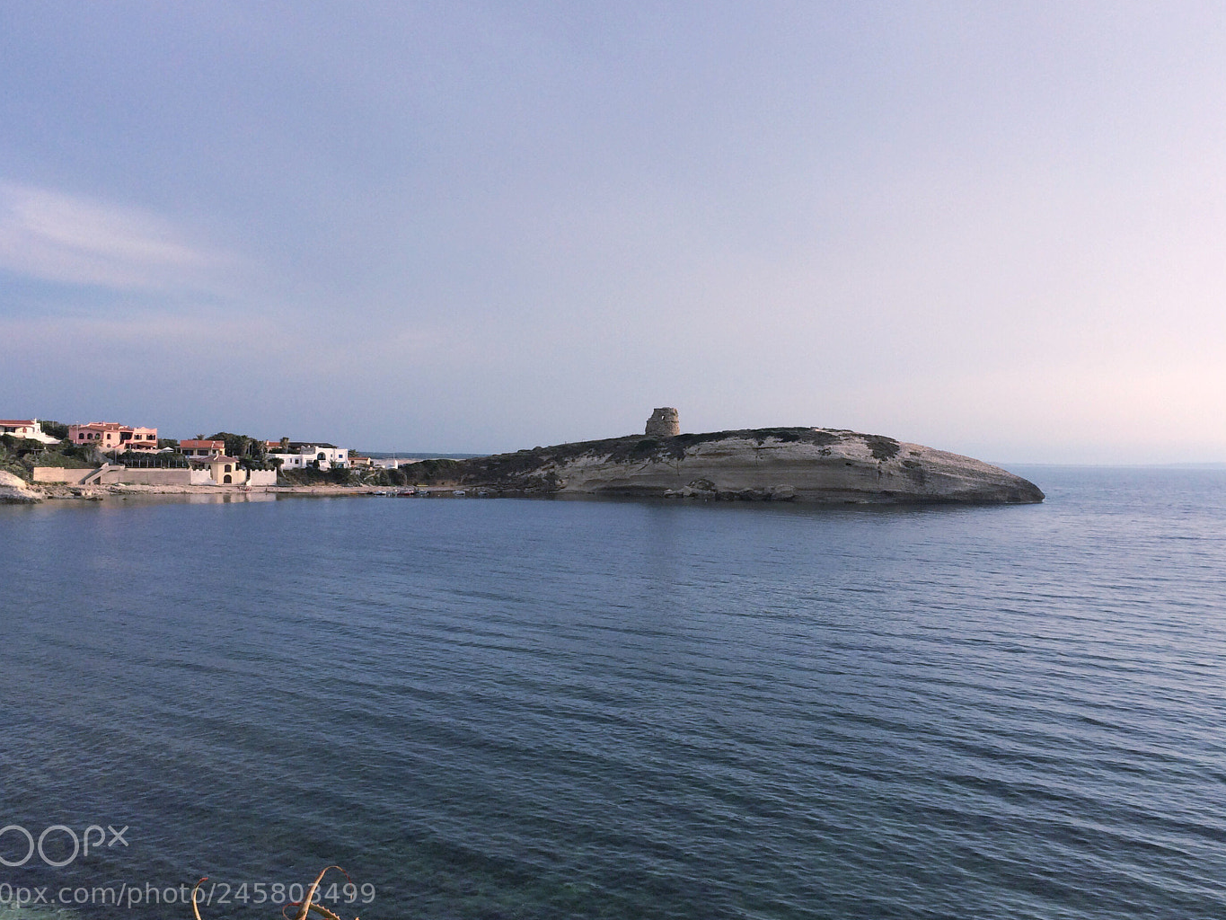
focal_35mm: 34
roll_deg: +0.3
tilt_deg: +2.3
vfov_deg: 41.8
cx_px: 624
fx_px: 1204
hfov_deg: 54.0
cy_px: 425
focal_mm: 4.15
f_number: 2.2
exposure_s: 1/1709
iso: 32
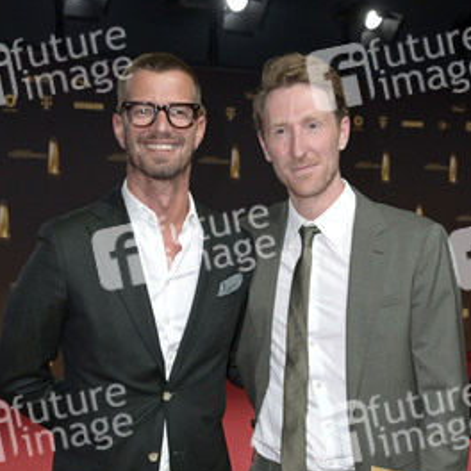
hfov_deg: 29.6
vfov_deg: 29.2
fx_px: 893
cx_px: 236
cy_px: 337
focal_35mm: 58
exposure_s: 1/250
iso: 1250
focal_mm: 45
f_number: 5.6
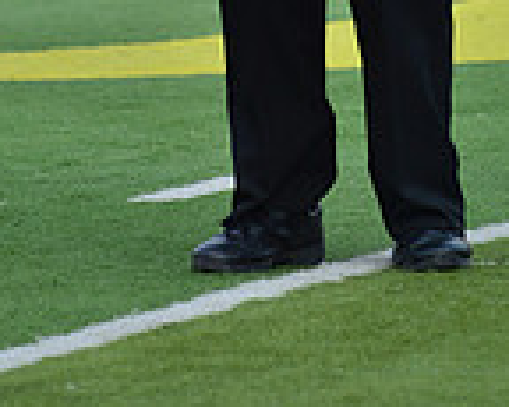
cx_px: 232
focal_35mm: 791
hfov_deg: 2.4
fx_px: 11908
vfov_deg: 2.0
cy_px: -308
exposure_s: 1/1600
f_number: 5.6
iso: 200
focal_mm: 270
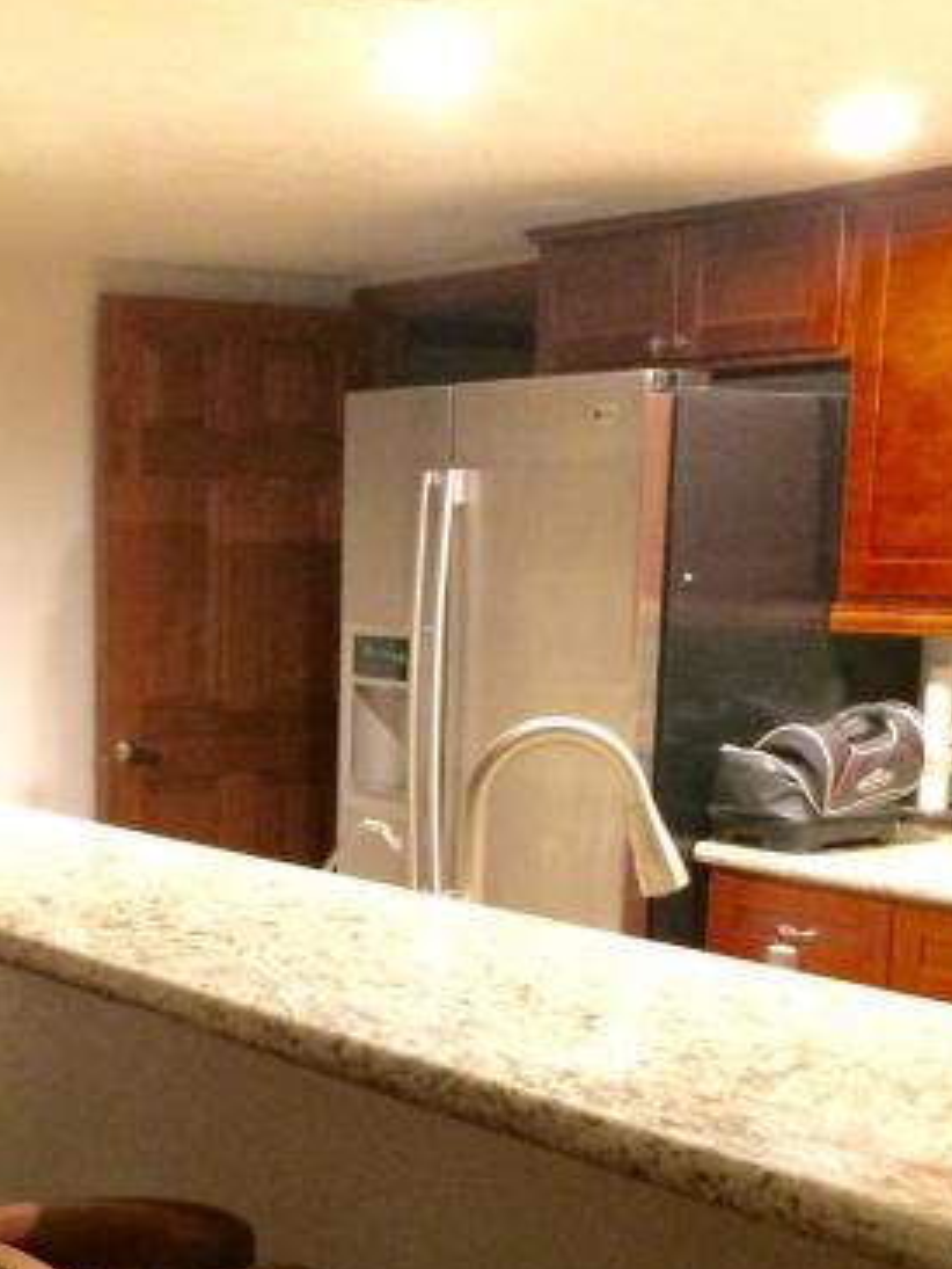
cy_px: 984
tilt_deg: -11.7
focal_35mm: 61
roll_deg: +0.9
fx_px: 2236
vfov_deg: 31.0
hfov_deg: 23.7
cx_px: 219
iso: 250
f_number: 2.2
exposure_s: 1/20
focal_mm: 4.15
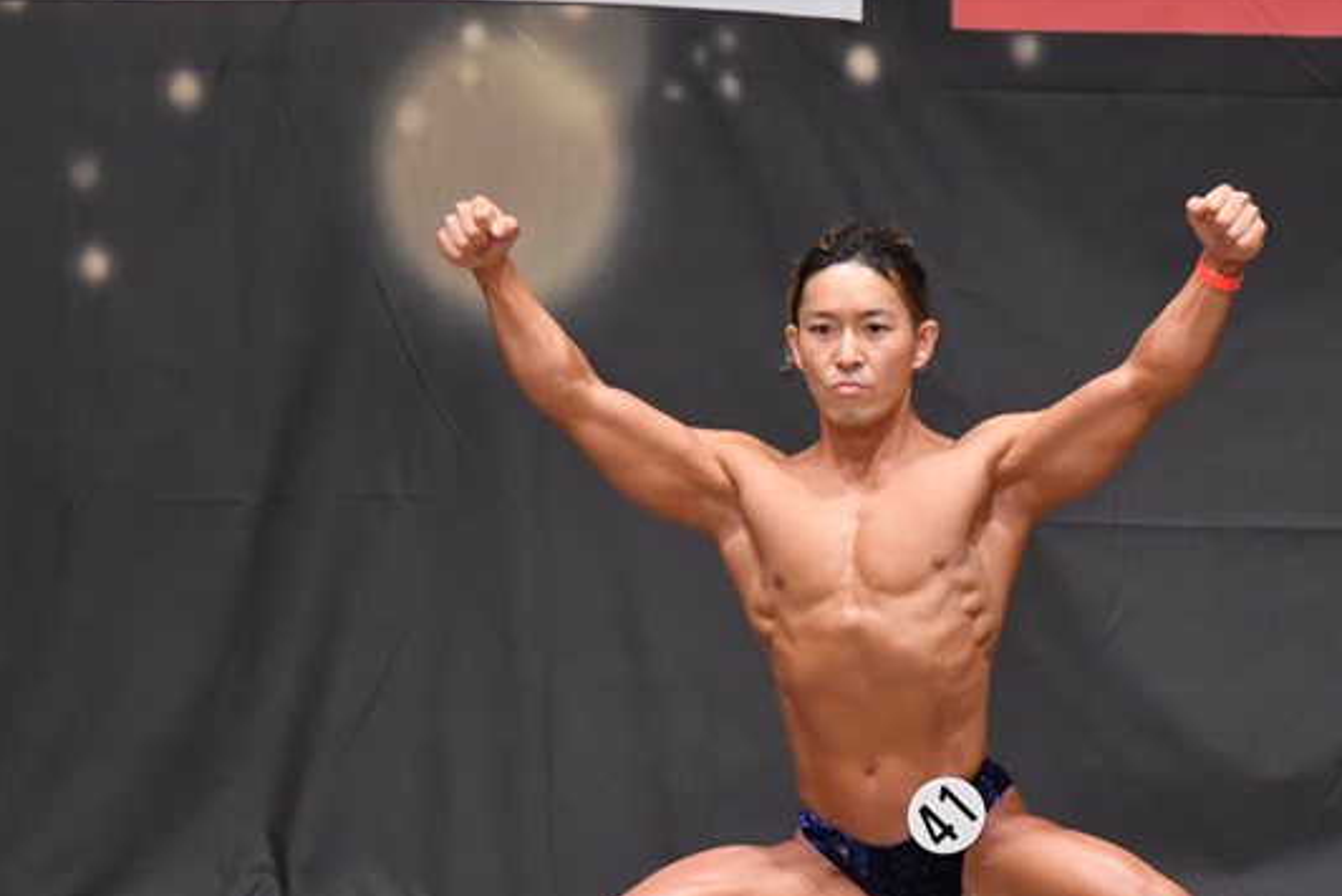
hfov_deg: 5.2
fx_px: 14653
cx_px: 930
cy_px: 636
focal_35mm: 393
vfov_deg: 3.5
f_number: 5.6
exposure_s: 1/400
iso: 6400
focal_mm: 180
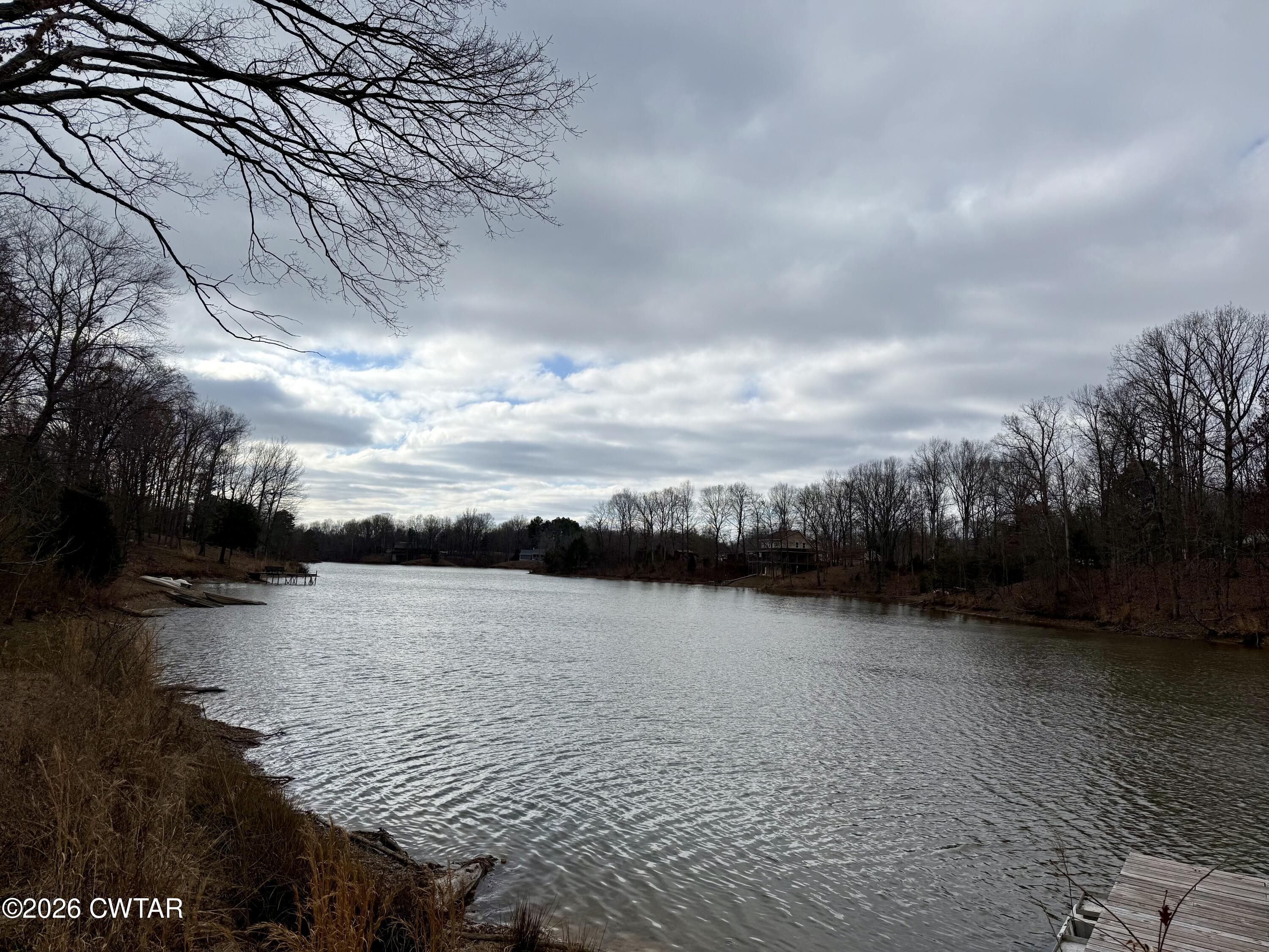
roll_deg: -2.0
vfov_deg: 56.8
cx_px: 634
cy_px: 476
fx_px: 880
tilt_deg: +6.6
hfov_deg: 71.6
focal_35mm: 24
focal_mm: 6.76
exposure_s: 1/7353
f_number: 1.78
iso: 80
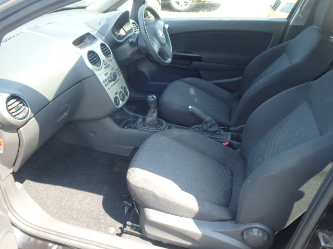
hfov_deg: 63.4
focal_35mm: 28
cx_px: 166
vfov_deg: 49.7
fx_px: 269
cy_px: 124
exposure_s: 1/60
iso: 160
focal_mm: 5
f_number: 3.9
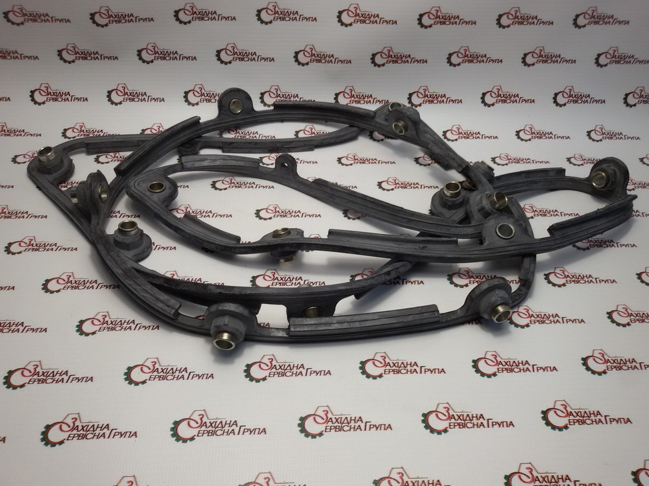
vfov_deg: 45.4
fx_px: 581
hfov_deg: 58.4
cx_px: 324
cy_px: 243
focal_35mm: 31
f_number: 2.4
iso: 50
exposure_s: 1/100
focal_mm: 2.93
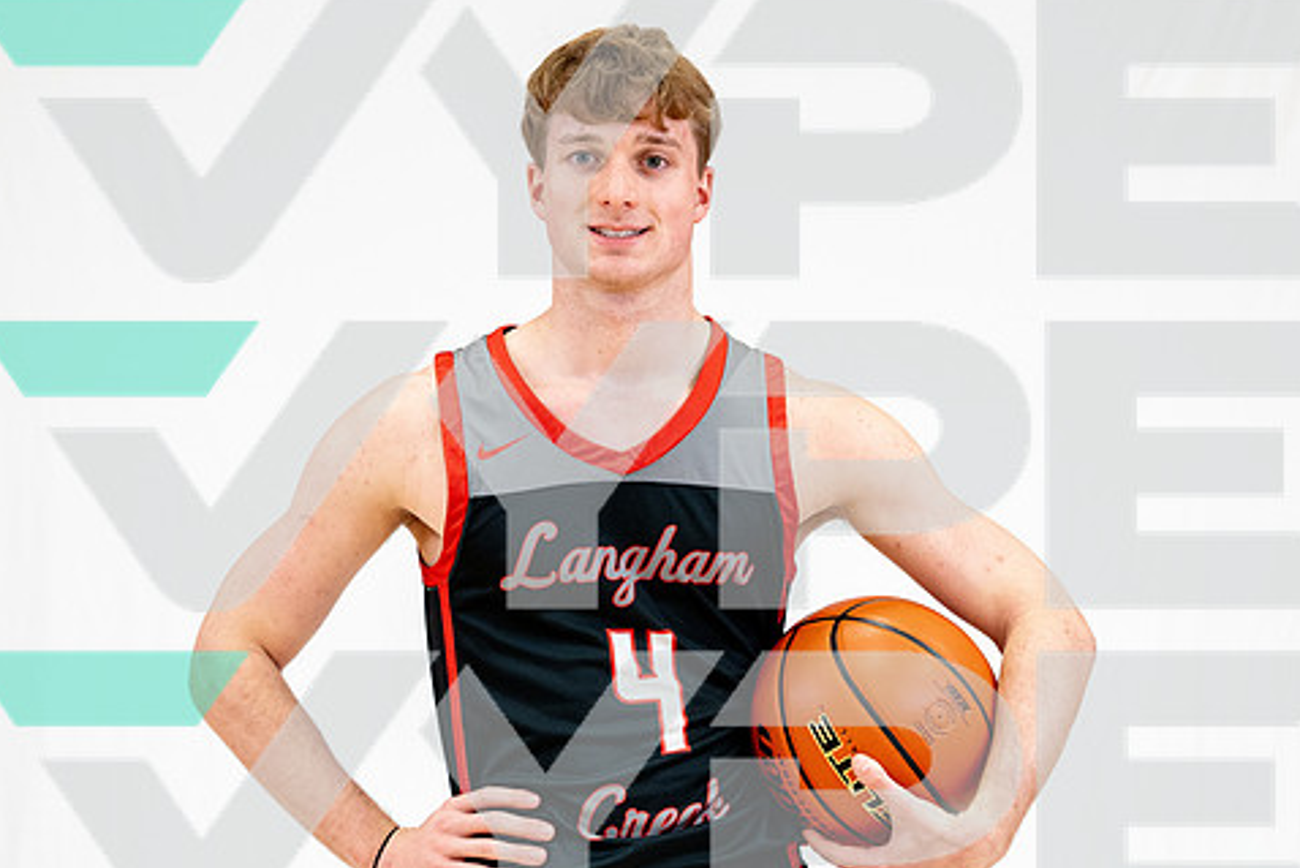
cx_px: 666
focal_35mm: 85
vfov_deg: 16.1
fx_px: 3070
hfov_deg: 23.9
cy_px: 467
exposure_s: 1/250
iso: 2500
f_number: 5
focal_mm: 70
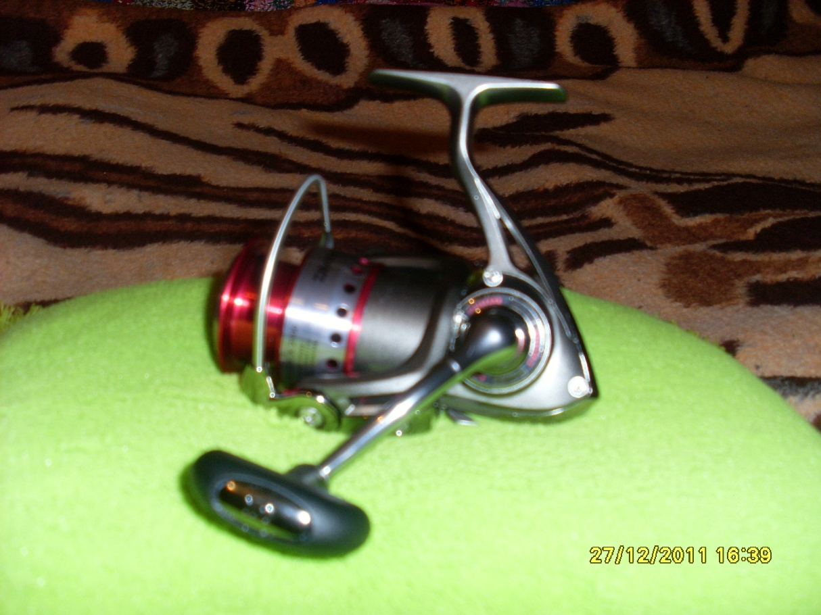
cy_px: 308
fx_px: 901
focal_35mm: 38
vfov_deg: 37.7
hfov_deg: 49.0
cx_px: 410
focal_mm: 6.3
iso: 100
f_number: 3
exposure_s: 1/45
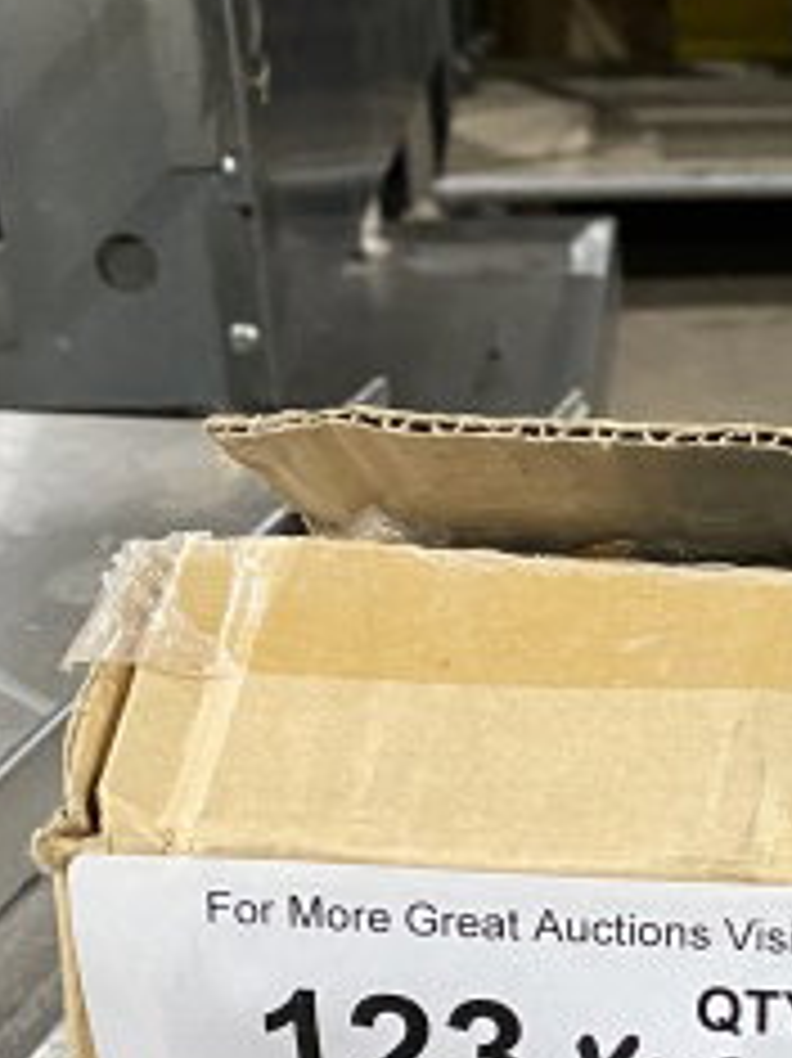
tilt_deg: -27.3
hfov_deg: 15.0
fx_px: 2748
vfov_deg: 21.4
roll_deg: -2.5
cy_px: 894
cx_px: 1246
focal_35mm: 90
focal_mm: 4.25
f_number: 1.8
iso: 250
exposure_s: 1/60
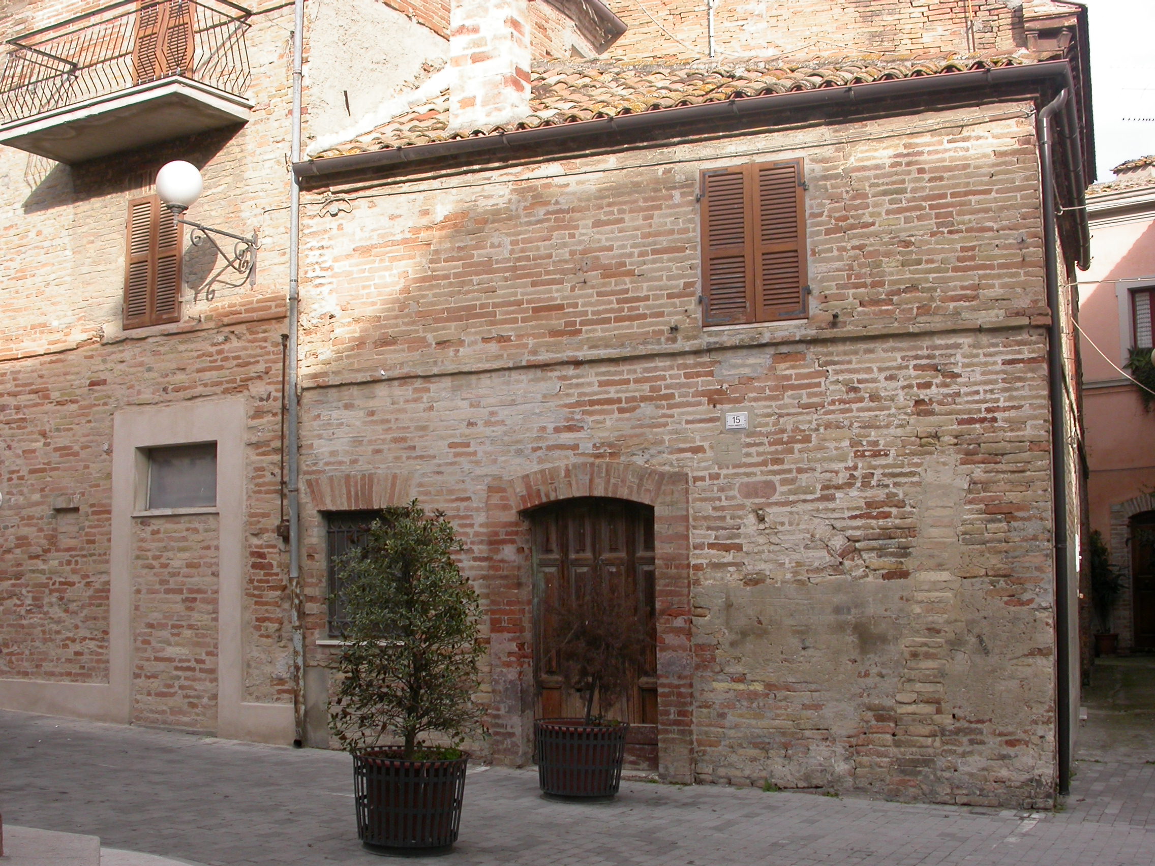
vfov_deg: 32.9
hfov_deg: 42.9
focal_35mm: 44
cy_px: 433
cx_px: 578
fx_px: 1468
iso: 100
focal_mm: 9.1
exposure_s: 1/180
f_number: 5.5
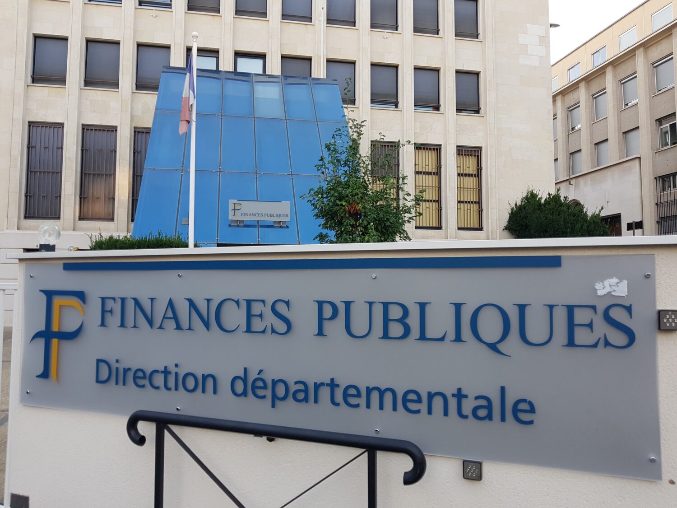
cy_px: 254
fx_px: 508
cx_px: 338
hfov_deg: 67.3
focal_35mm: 26
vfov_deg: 53.1
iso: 50
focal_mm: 4.2
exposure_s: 1/193
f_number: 1.7
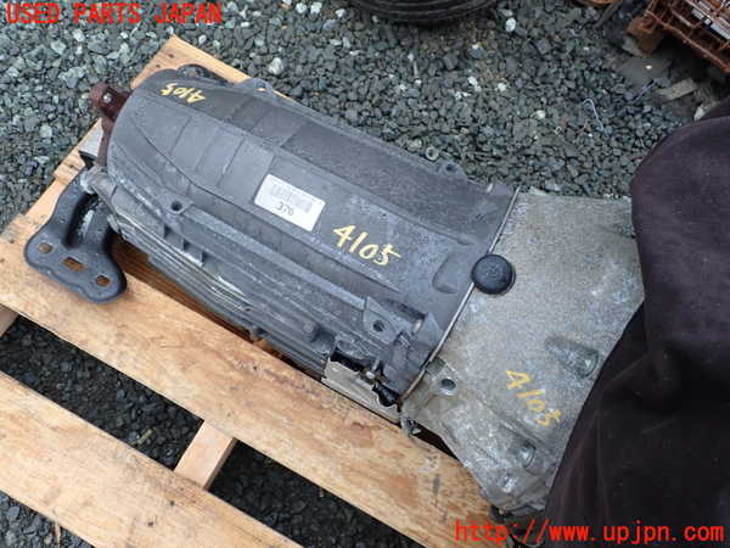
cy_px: 274
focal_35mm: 30
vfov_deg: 46.8
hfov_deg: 60.0
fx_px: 633
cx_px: 365
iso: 100
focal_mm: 5.4
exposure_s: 1/160
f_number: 3.2
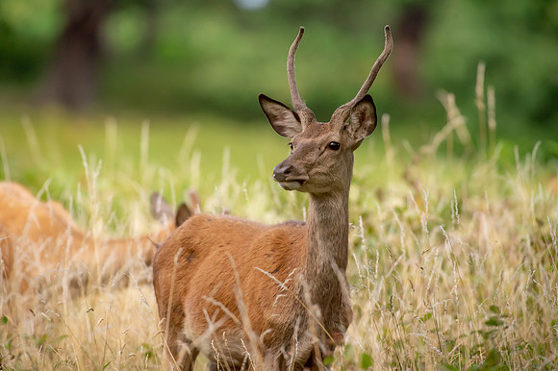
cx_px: 279
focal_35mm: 600
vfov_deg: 2.3
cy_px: 186
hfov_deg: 3.4
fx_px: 9294
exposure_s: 1/2000
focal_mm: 600
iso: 640
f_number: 5.6
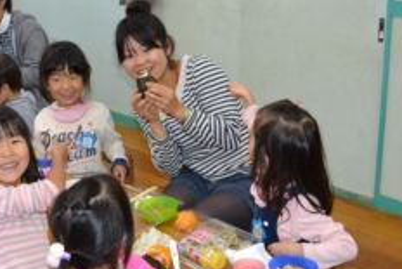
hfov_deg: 34.6
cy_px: 119
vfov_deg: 23.8
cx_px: 125
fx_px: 637
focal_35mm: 57
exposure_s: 1/60
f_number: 4
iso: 900
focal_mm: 22
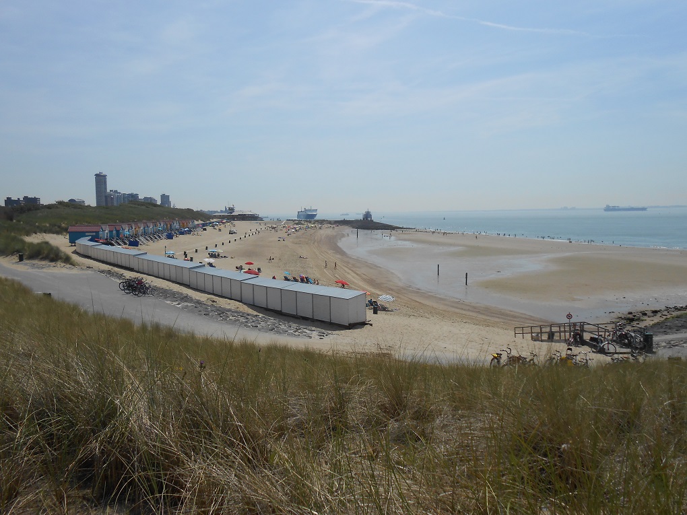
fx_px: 516
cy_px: 258
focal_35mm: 26
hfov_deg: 67.3
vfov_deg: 53.1
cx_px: 344
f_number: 11.5
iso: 80
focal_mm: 4.6
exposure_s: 1/250
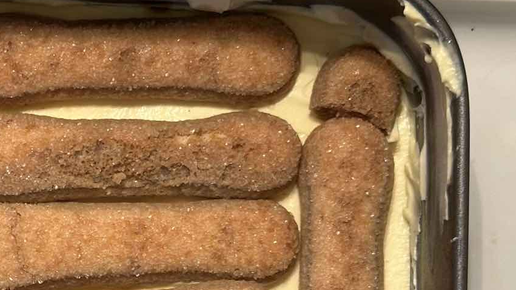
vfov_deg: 10.0
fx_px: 1615
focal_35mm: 118
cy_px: 409
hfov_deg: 17.6
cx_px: -43
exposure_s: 1/50
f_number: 1.78
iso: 125
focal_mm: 6.86
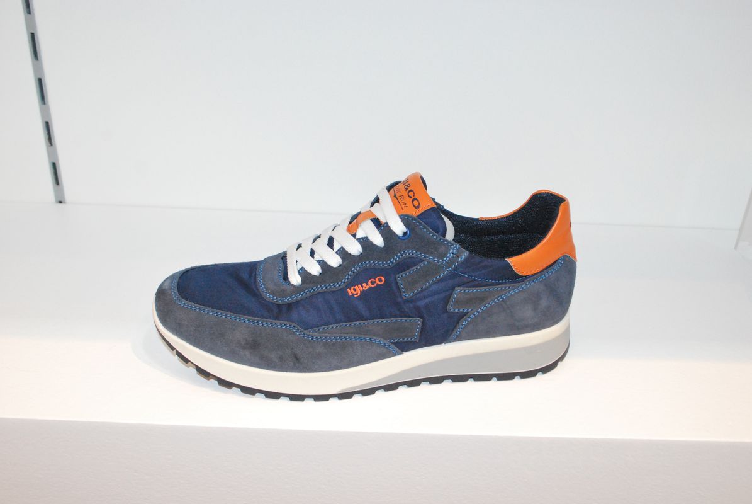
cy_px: 252
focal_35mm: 36
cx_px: 376
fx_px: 753
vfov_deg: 37.0
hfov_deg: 53.1
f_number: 6.3
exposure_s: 1/200
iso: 1600
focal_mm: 24
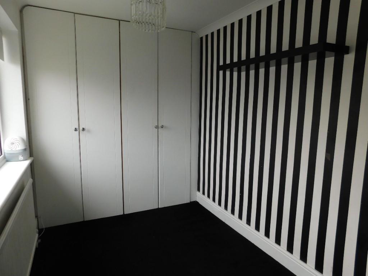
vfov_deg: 58.9
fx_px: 245
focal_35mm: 23
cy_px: 138
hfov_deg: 73.9
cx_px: 184
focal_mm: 4
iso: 125
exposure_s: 1/160
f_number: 3
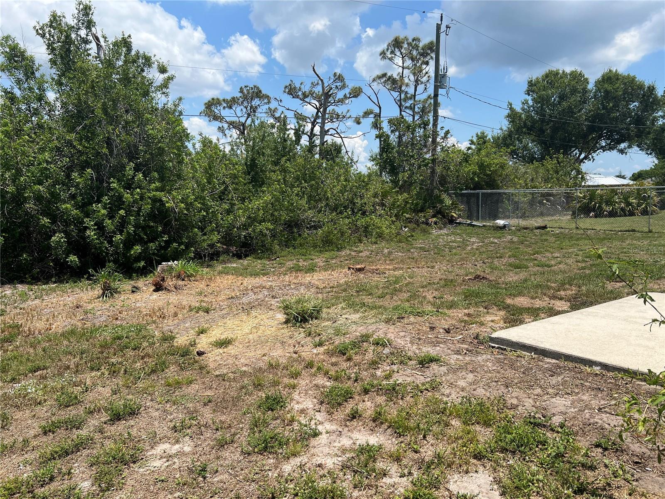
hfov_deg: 67.3
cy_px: 250
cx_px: 332
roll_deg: +0.7
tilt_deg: -6.0
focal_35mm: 26
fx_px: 499
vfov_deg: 53.1
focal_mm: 5.7
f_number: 1.5
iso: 50
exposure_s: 1/3968
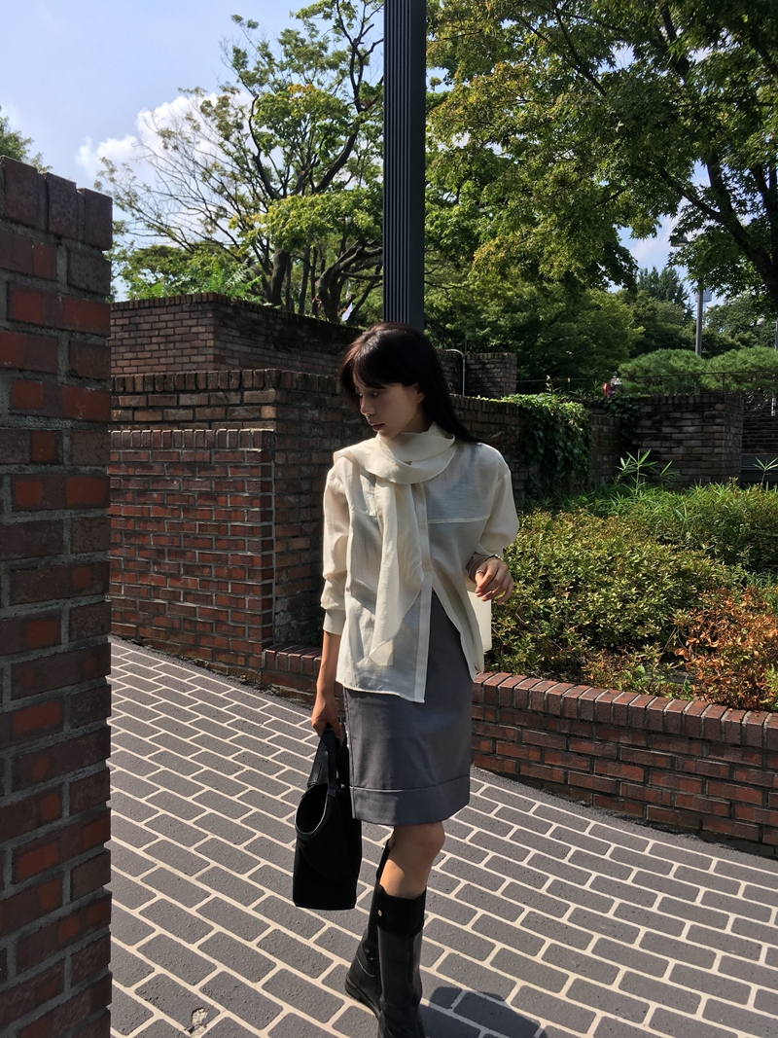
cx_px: 389
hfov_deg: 48.2
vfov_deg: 61.7
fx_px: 869
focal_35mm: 29
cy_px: 519
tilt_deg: -9.1
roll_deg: -0.5
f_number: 2.2
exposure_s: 1/1202
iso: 25
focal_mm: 4.15
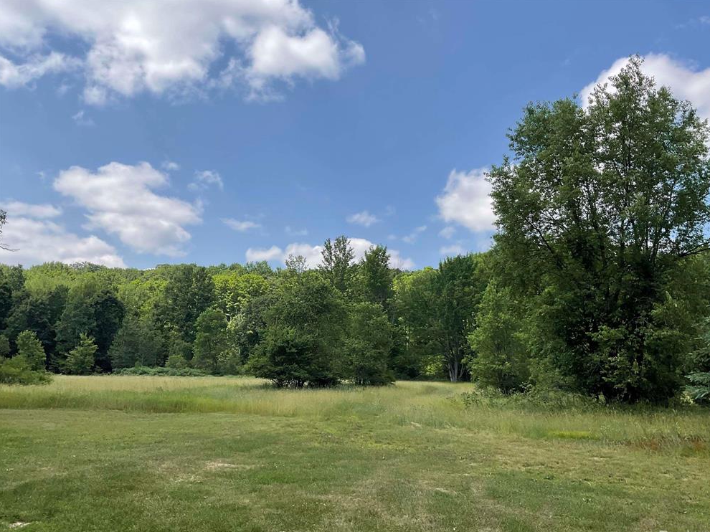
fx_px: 615
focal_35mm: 30
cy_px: 272
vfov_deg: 46.8
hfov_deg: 60.0
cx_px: 364
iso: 16
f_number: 1.8
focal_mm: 3
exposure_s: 1/2141
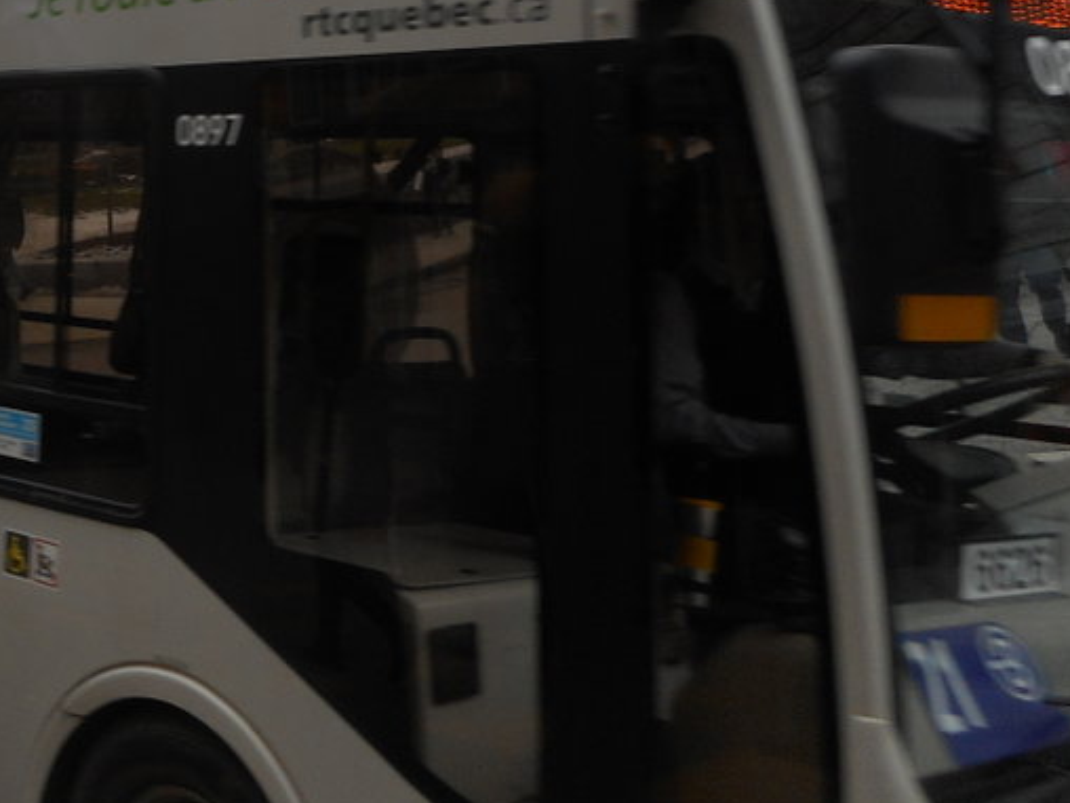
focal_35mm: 59
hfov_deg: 29.2
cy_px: -40
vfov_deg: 23.5
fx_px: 1824
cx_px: -135
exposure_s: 1/250
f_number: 3.7
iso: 80
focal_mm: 4.5
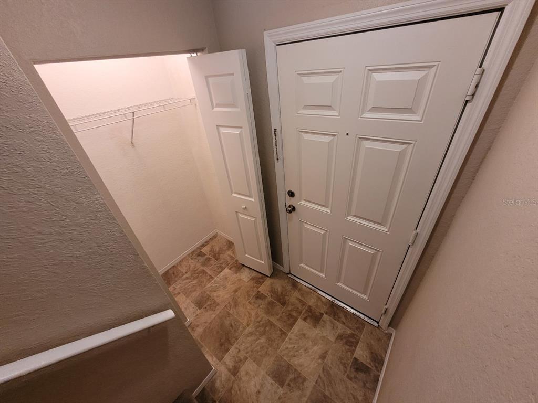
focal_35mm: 13
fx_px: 202
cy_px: 202
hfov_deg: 106.2
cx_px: 269
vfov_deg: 89.9
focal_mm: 1.74
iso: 320
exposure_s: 1/60
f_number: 2.2
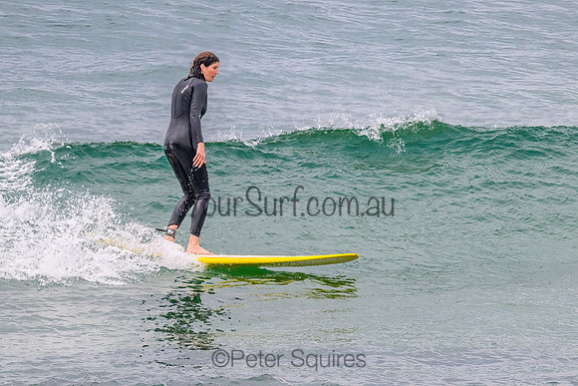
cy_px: 171
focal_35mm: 1092
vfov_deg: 1.3
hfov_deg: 1.9
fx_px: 17534
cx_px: 334
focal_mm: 800
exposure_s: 1/2000
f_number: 11
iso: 1100
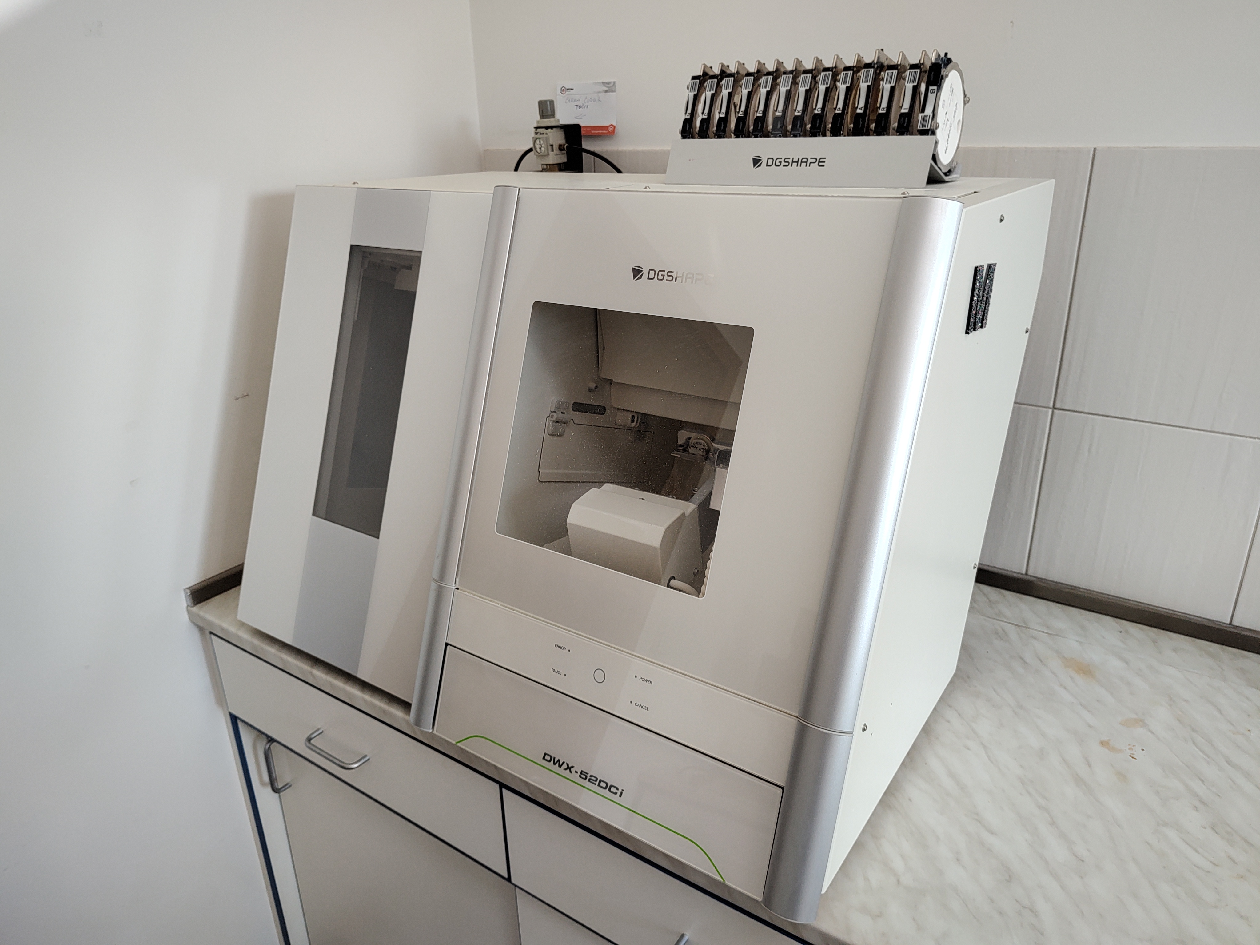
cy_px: 472
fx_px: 837
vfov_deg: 58.9
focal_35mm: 23
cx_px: 630
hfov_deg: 73.9
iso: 179
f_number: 1.8
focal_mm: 5.56
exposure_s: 1/100
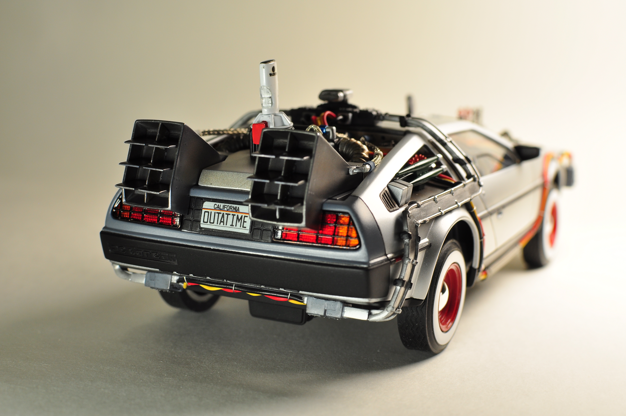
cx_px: 313
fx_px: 912
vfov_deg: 25.7
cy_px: 208
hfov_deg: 37.9
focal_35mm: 52
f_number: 7.1
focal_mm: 35
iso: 200
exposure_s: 1/80
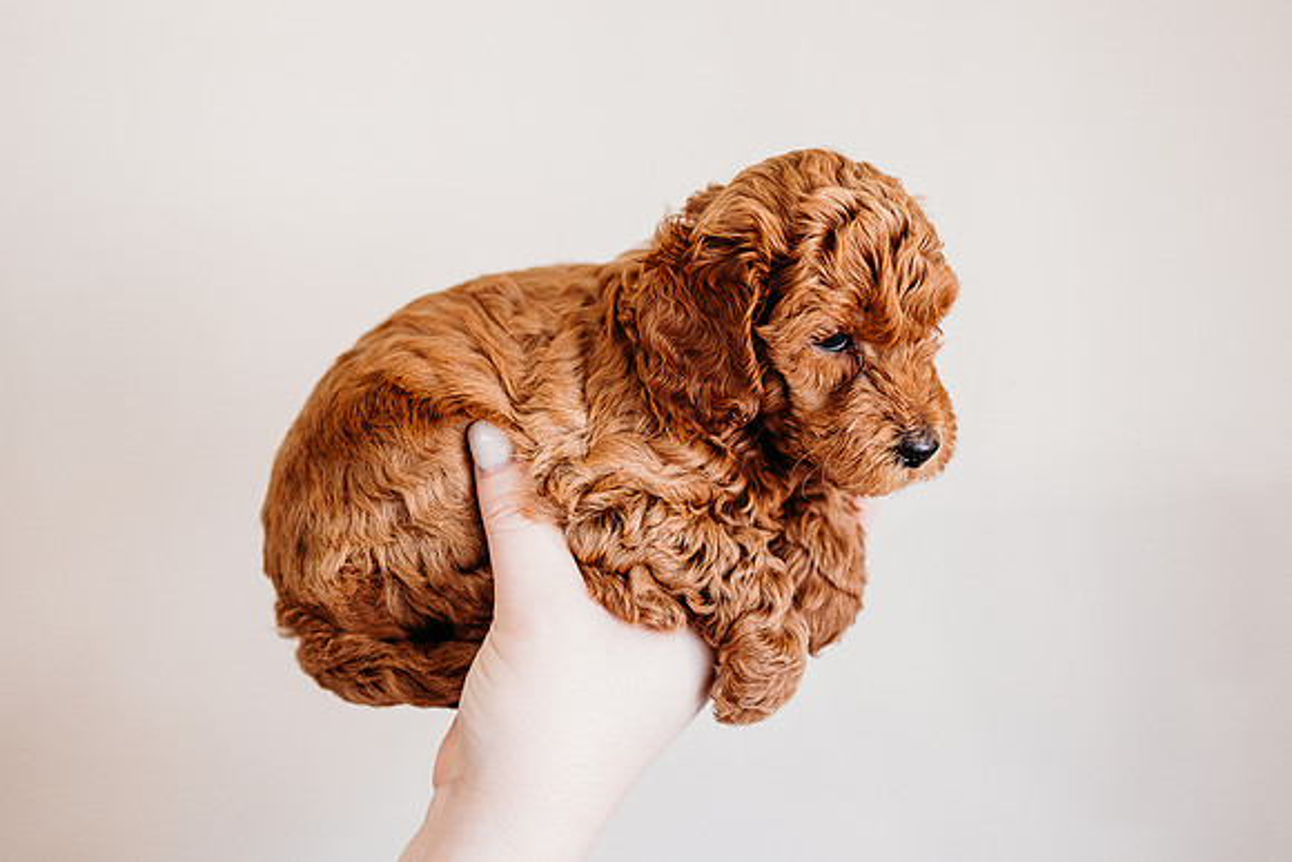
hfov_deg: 54.9
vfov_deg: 39.1
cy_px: 433
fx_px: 1214
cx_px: 858
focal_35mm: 34
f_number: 2.2
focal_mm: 24
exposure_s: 1/400
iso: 1000
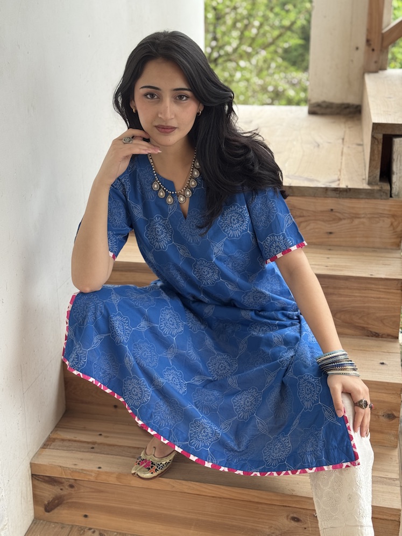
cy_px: 268
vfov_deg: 39.7
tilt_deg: -20.0
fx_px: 743
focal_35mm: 48
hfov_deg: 30.3
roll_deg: +1.2
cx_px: 201
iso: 64
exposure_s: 1/174
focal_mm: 6.76
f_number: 1.78
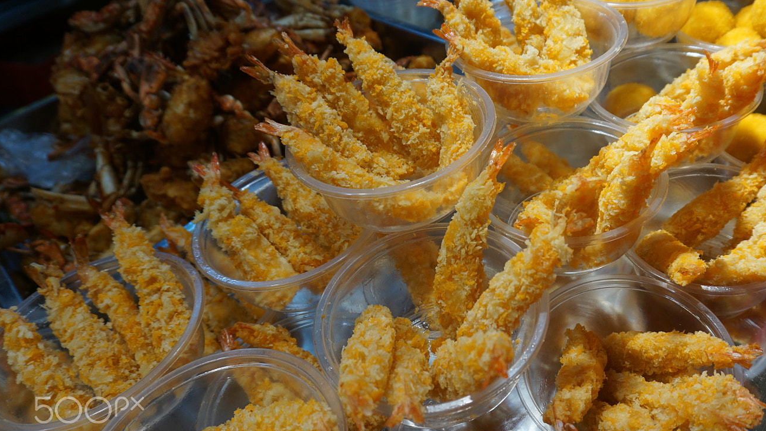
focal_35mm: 31
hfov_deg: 61.9
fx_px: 630
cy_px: 173
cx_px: 470
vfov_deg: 37.7
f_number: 4
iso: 200
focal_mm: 16
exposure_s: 1/160
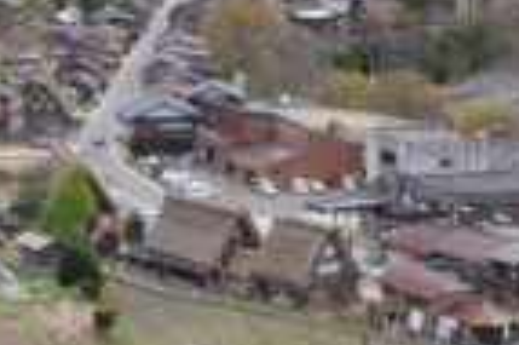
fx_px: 1901
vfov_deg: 10.2
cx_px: 22
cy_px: -69
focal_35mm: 132
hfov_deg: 15.3
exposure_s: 1/640
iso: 1600
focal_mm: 28
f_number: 13
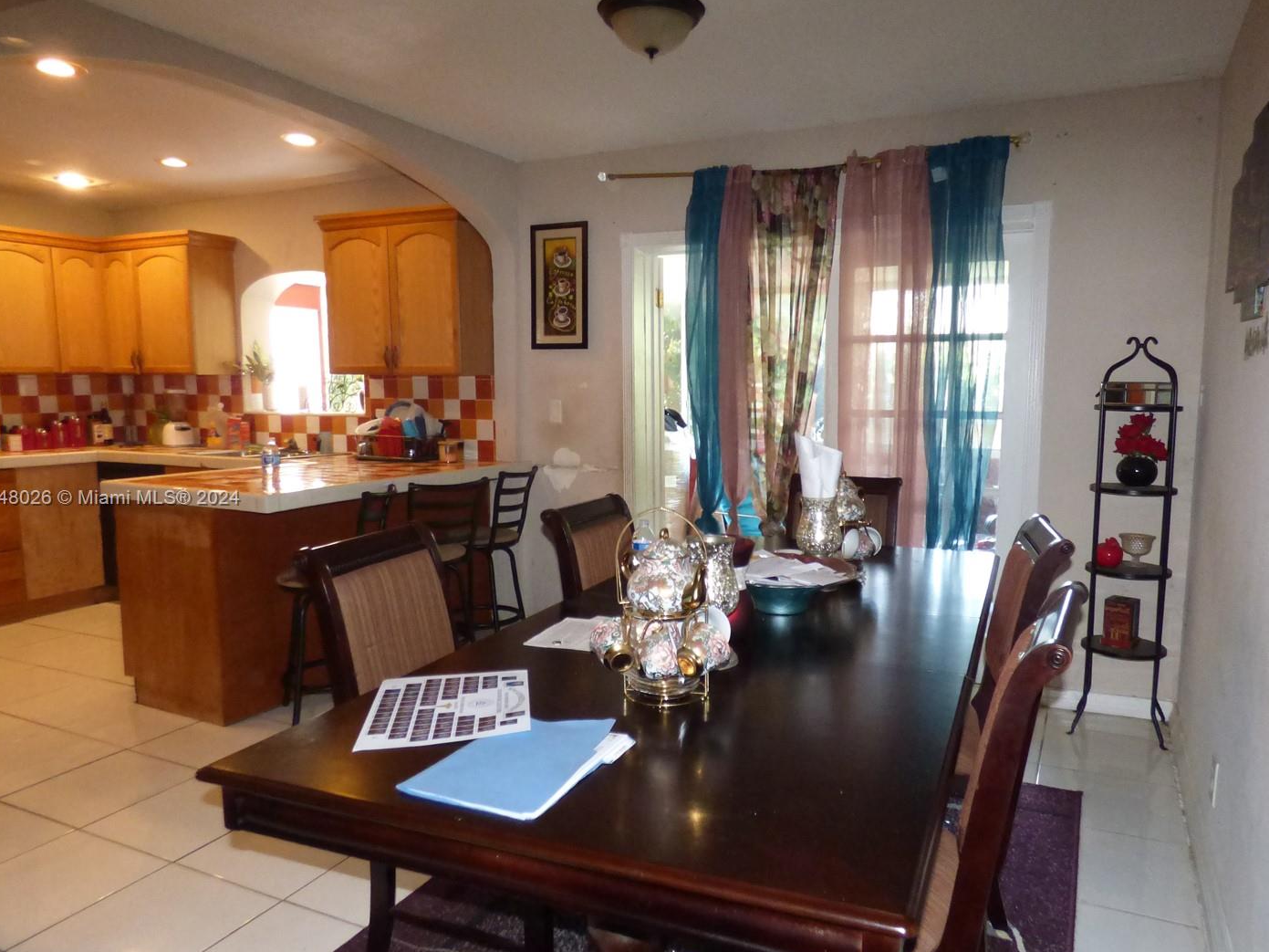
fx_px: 843
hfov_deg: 73.8
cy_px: 499
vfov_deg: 58.8
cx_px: 678
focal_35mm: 23
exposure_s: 1/60
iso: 800
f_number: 2.8
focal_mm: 3.58
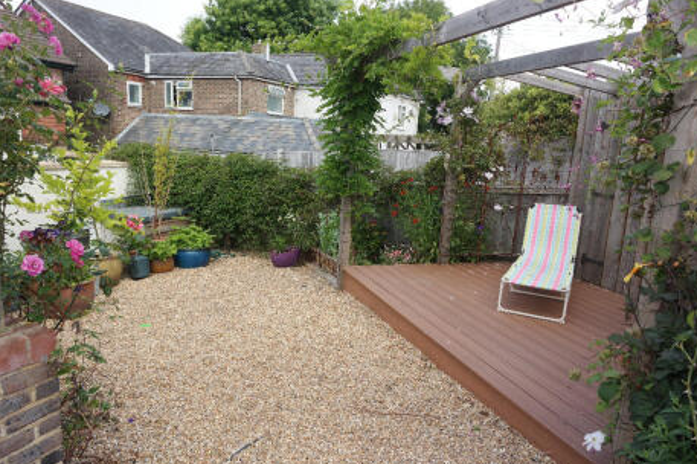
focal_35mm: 25
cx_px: 349
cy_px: 239
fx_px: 484
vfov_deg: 51.2
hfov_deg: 71.5
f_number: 5.6
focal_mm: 16
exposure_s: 1/180
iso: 200
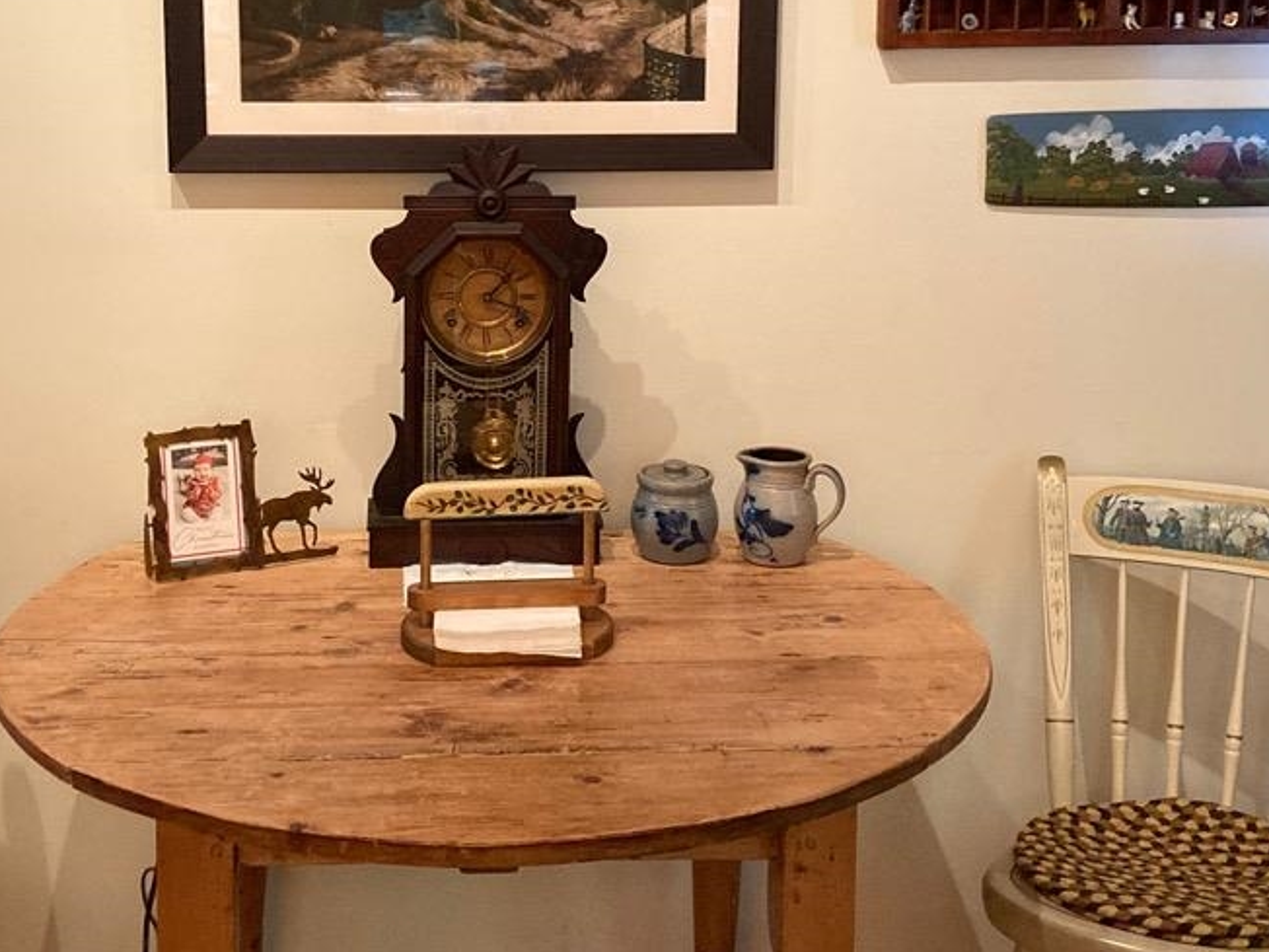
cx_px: 539
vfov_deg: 26.2
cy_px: 239
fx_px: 2016
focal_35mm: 55
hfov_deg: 34.9
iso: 320
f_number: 1.8
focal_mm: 3.99
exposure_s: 1/40
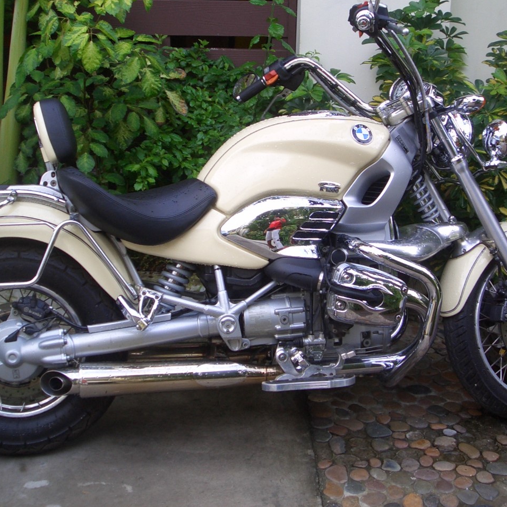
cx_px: 252
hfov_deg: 35.4
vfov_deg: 35.3
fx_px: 795
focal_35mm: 48
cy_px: 222
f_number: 4
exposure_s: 1/60
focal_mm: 4.8
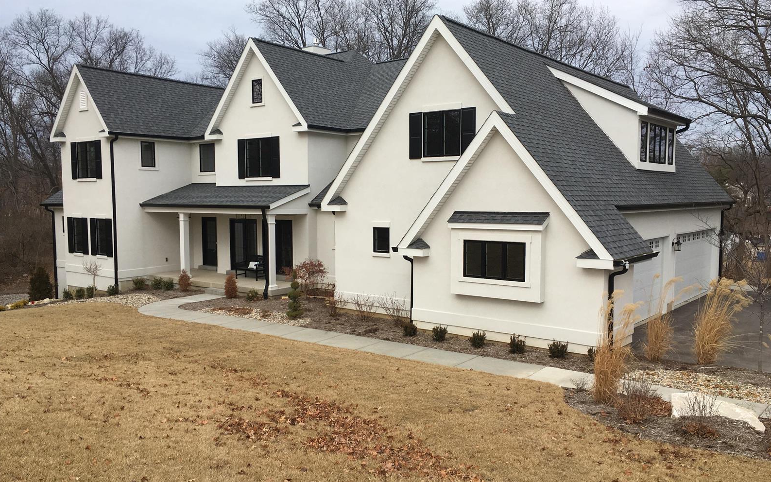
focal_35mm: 31
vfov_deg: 40.6
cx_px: 386
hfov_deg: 61.2
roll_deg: +0.0
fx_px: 651
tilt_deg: -3.5
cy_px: 252
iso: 25
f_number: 2.2
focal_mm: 4.15
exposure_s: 1/496
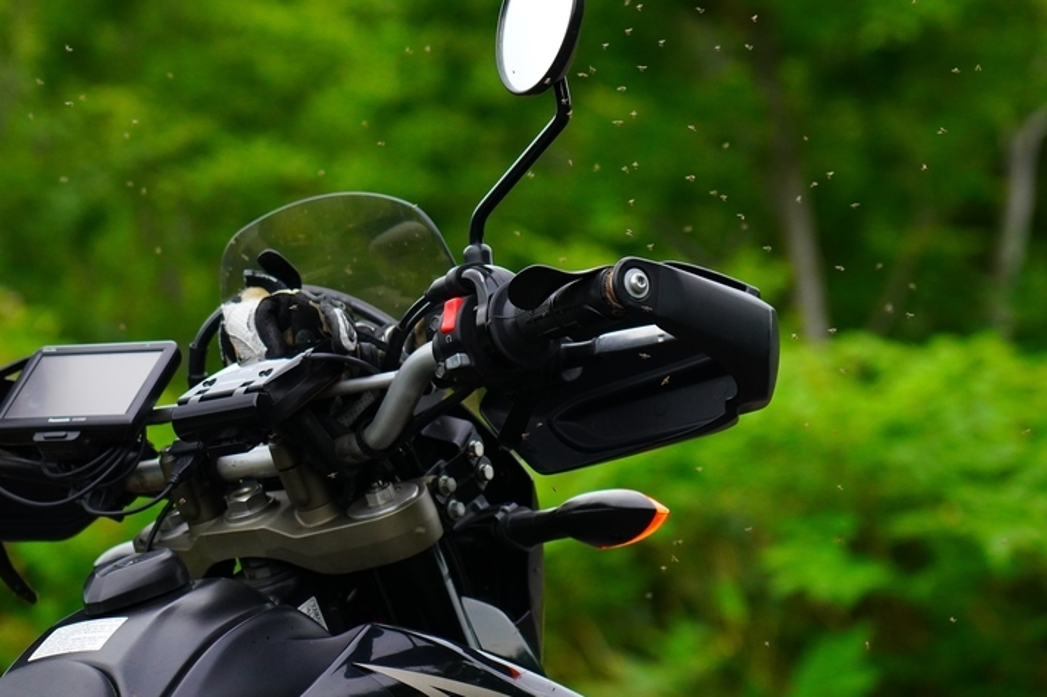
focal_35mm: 118
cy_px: 308
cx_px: 571
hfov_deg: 17.4
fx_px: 3430
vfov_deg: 11.6
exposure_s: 1/1250
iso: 1250
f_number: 4
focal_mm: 105
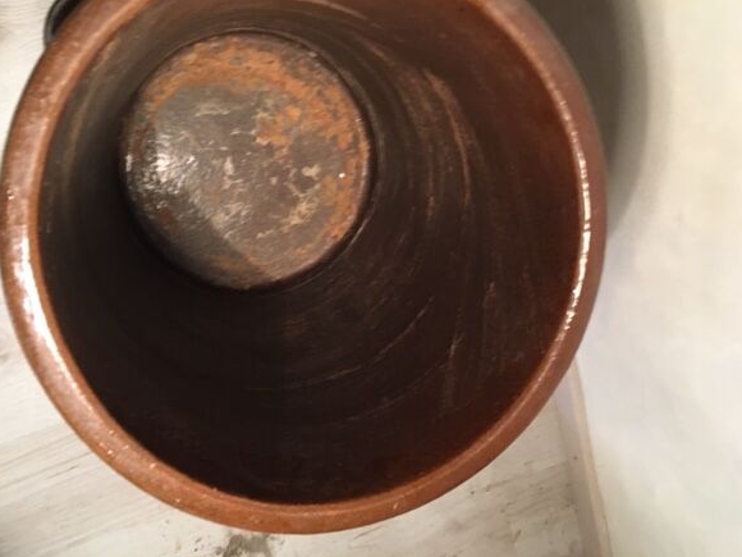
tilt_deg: -70.0
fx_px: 686
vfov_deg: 44.1
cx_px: 353
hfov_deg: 56.8
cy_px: 255
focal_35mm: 32
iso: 200
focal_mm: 4.15
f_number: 2.2
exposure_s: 1/20
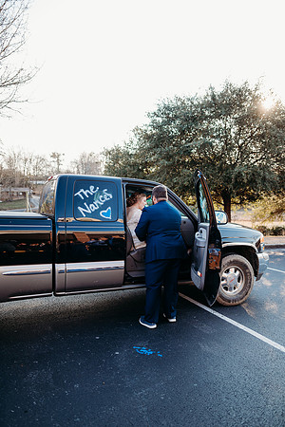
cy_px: 214
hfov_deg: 53.1
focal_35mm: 24
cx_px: 142
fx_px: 285
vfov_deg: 73.7
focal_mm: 24
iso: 100
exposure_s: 1/320
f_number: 2
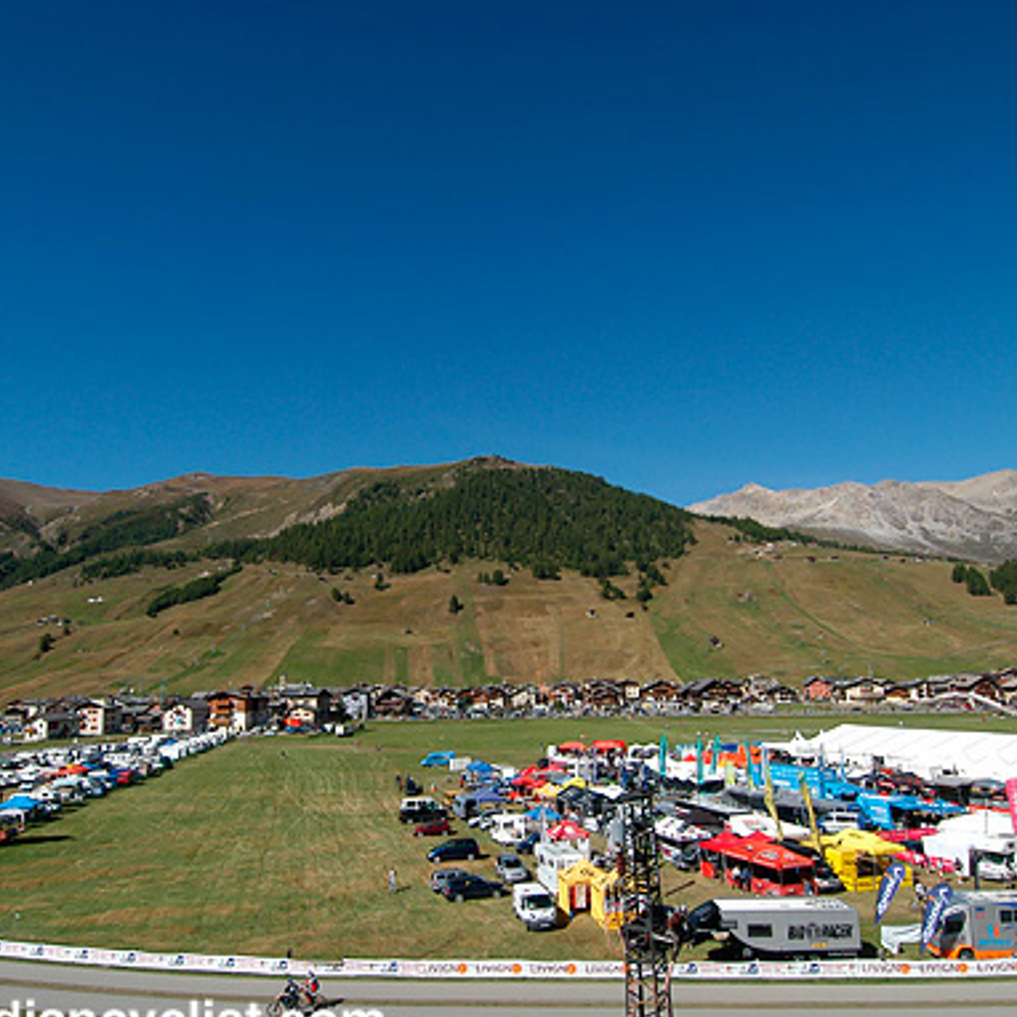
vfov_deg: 65.0
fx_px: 798
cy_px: 523
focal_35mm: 24
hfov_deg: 64.9
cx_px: 469
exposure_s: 1/1250
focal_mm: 12
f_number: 5.6
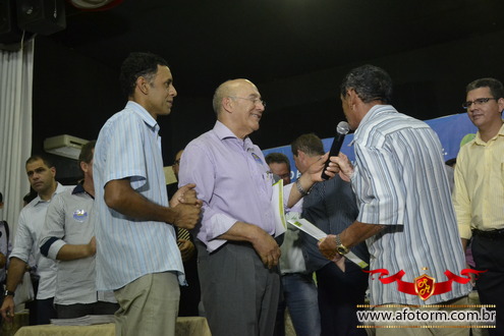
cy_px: 168
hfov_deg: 46.4
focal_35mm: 42
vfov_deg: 31.9
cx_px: 252
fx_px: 588
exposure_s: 1/60
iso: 2500
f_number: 4
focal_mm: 28
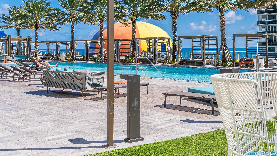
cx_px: 163
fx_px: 323
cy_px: 36
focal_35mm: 44
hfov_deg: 46.2
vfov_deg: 26.7
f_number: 8
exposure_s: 1/400
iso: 100
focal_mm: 28
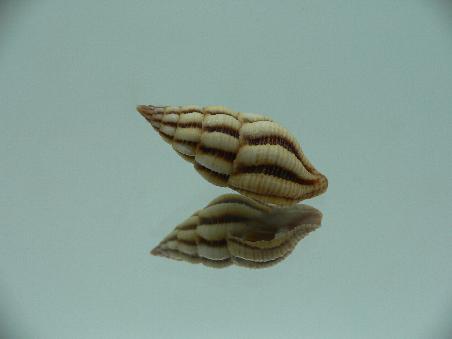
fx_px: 457
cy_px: 170
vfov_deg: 40.7
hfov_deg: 52.6
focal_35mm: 35
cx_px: 226
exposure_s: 1/60
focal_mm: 4.6
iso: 80
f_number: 2.8
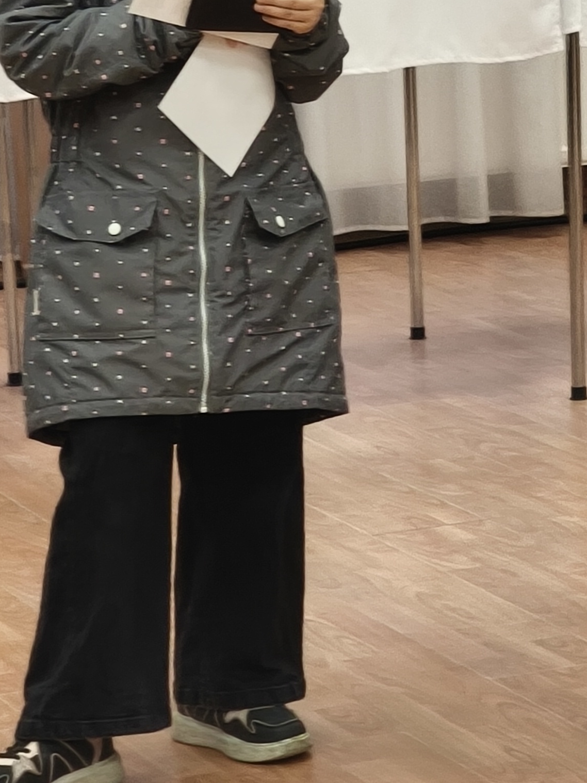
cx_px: 704
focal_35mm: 207
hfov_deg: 7.1
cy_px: 67
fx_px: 4682
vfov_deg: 9.5
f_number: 1.9
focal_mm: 7.1
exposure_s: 1/100
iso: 640
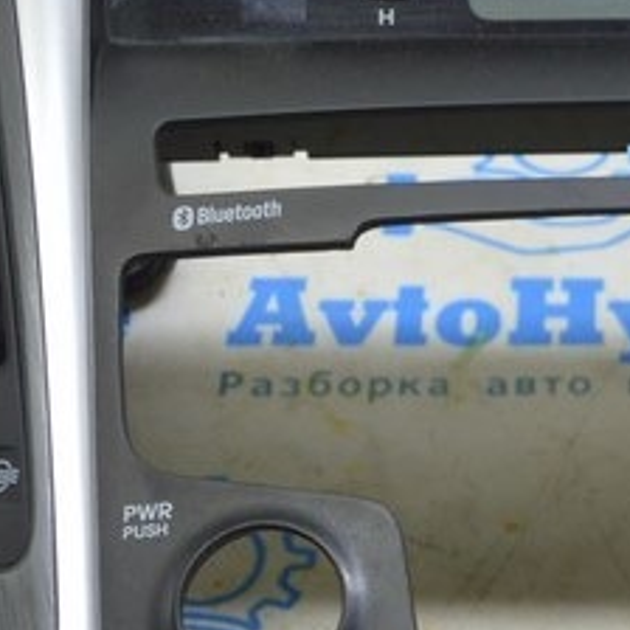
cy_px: 558
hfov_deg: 12.3
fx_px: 2883
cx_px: 650
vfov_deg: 12.4
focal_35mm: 140
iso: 400
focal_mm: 24
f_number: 5.6
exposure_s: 1/20
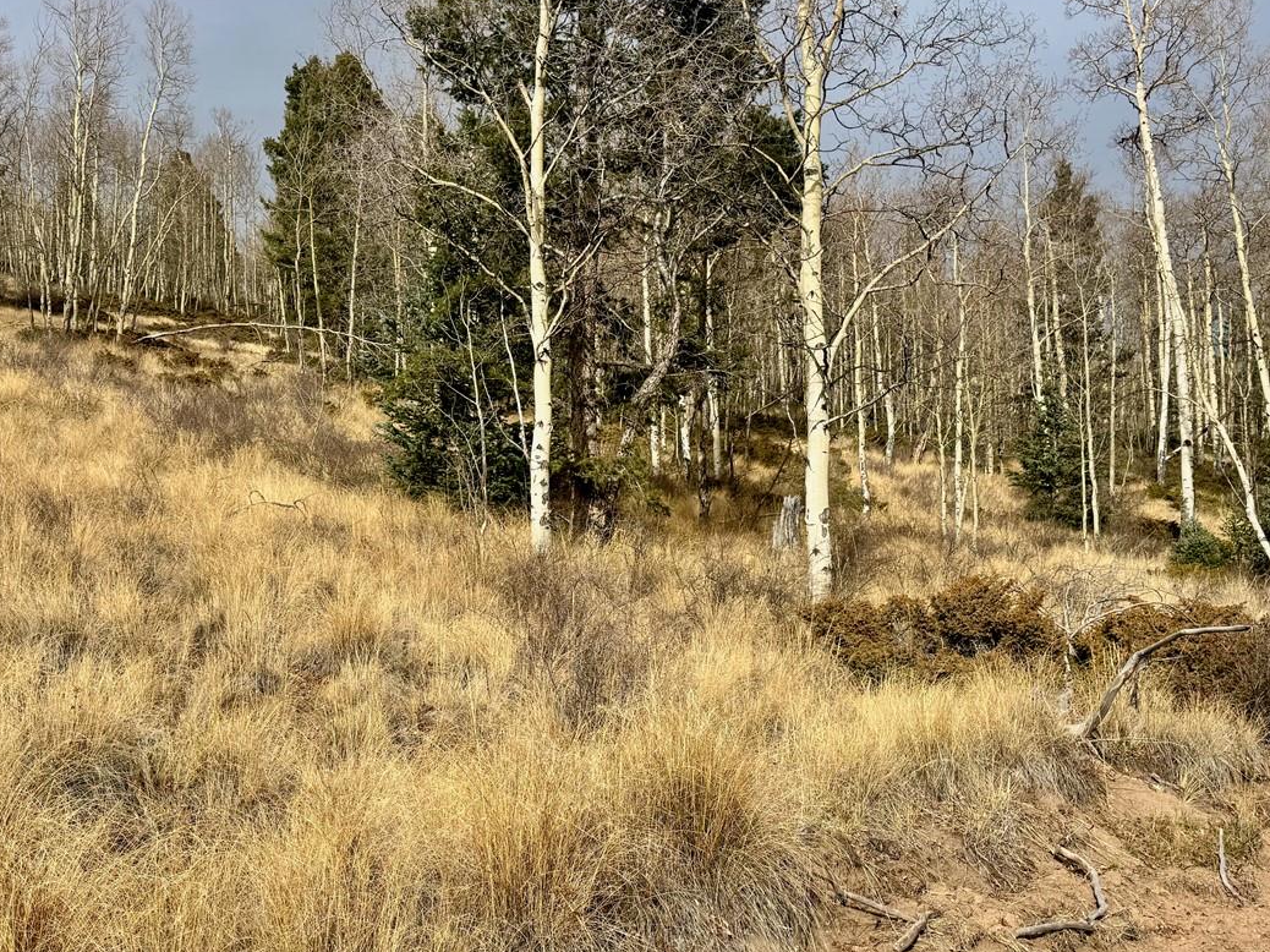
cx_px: 607
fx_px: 1357
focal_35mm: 37
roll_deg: +0.9
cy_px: 603
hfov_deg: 50.1
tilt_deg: +6.9
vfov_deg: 38.4
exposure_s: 1/3247
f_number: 1.78
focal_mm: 6.76
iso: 80
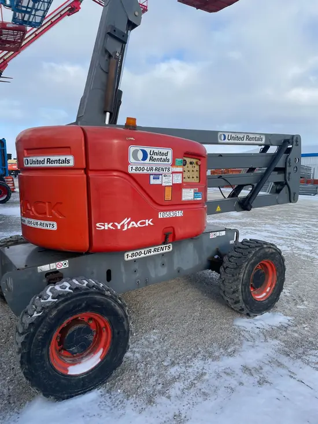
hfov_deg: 53.1
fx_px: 318
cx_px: 159
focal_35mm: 26
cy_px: 212
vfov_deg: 67.3
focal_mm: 4.2
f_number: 1.6
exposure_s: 1/2132
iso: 32
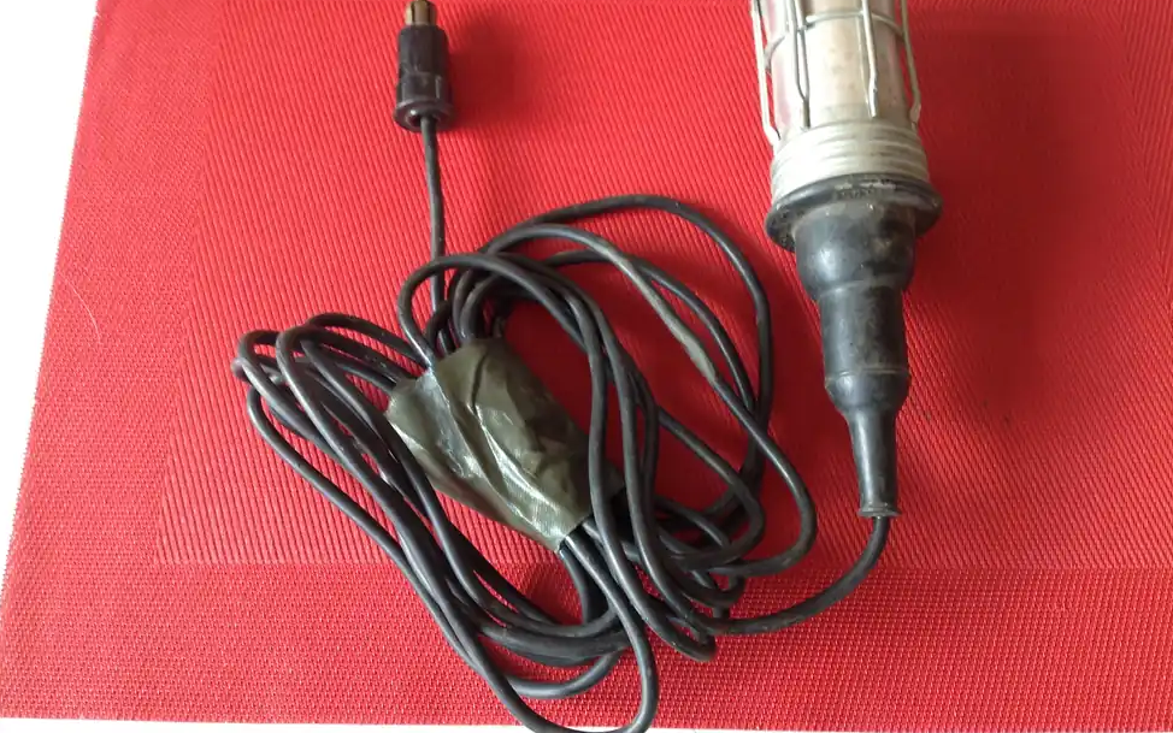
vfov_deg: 33.6
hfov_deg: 51.5
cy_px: 354
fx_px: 1215
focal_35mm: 38
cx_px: 599
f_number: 2.4
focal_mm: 4.28
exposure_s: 1/15
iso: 64
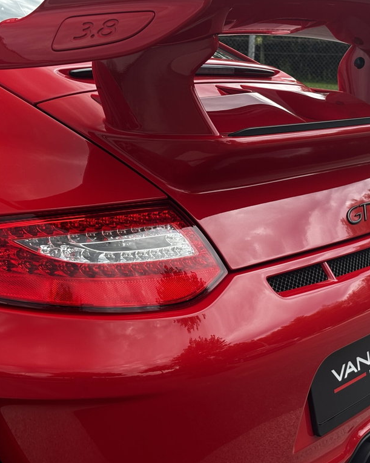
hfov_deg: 22.5
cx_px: 201
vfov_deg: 27.9
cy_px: 232
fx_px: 931
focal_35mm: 68
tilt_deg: -10.7
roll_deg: -2.6
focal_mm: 5.96
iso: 40
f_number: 1.6
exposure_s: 1/121
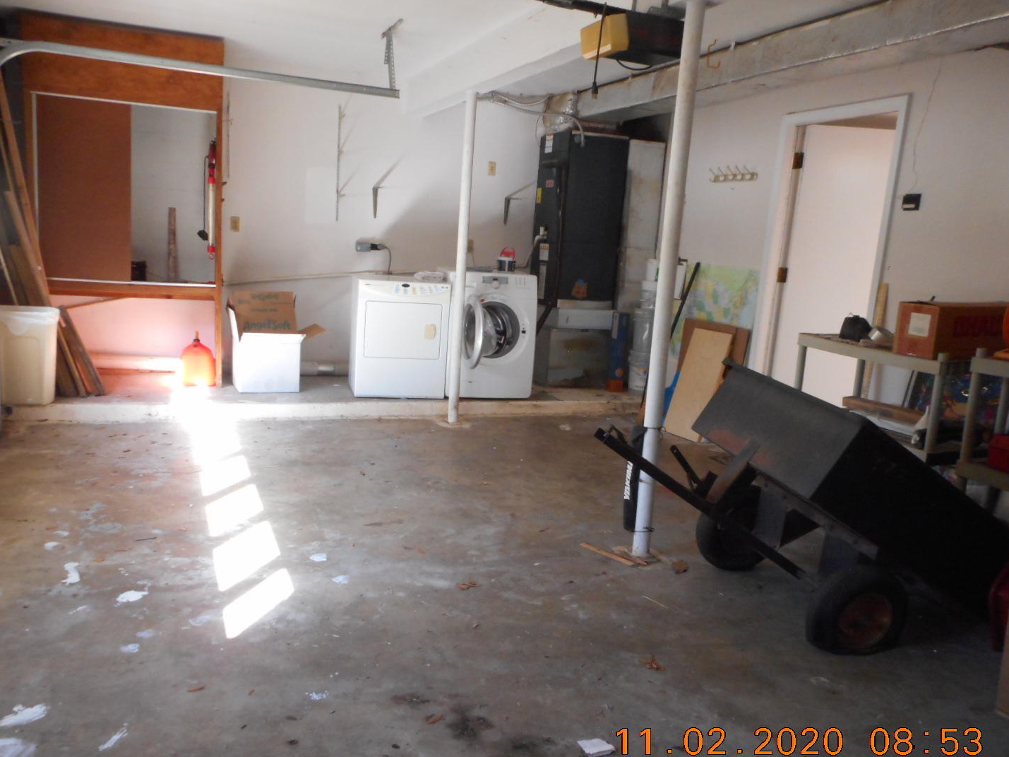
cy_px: 406
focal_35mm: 28
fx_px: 816
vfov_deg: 49.7
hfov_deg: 63.4
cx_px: 476
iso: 320
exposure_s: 1/30
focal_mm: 4.5
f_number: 3.7
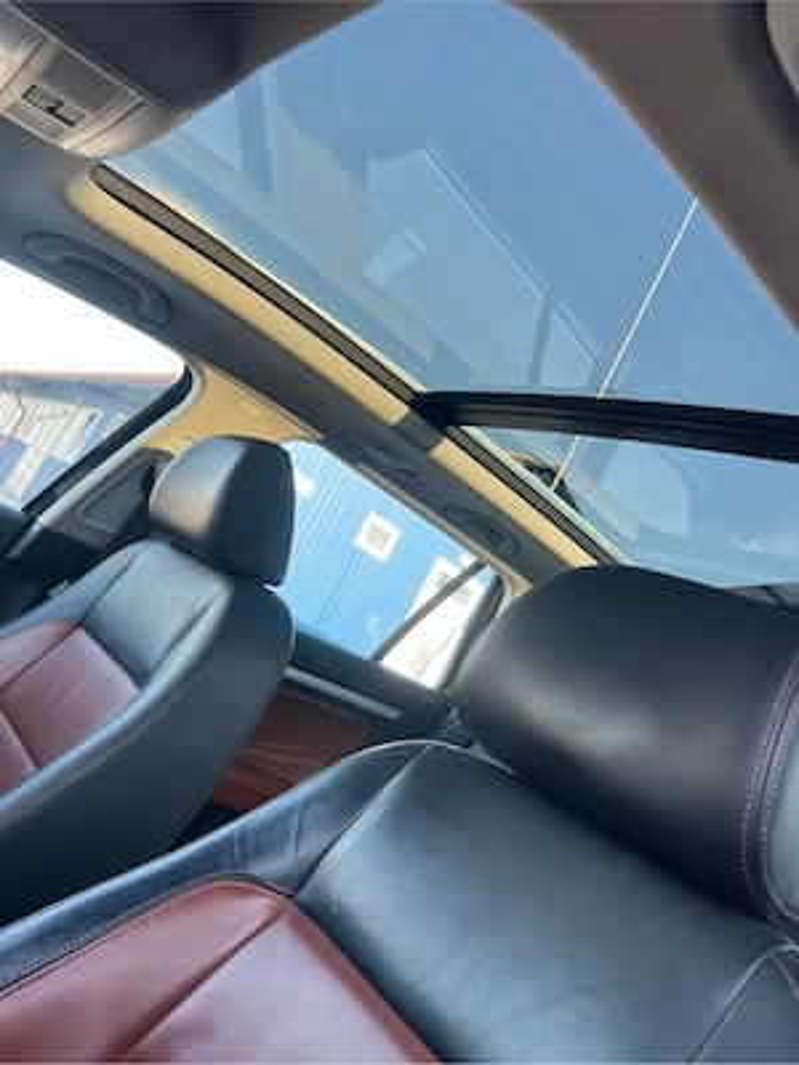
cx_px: 400
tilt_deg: +7.8
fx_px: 800
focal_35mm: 26
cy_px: 532
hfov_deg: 53.1
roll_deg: -26.7
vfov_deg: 67.3
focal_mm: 5.7
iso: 40
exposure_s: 1/175
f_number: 1.5
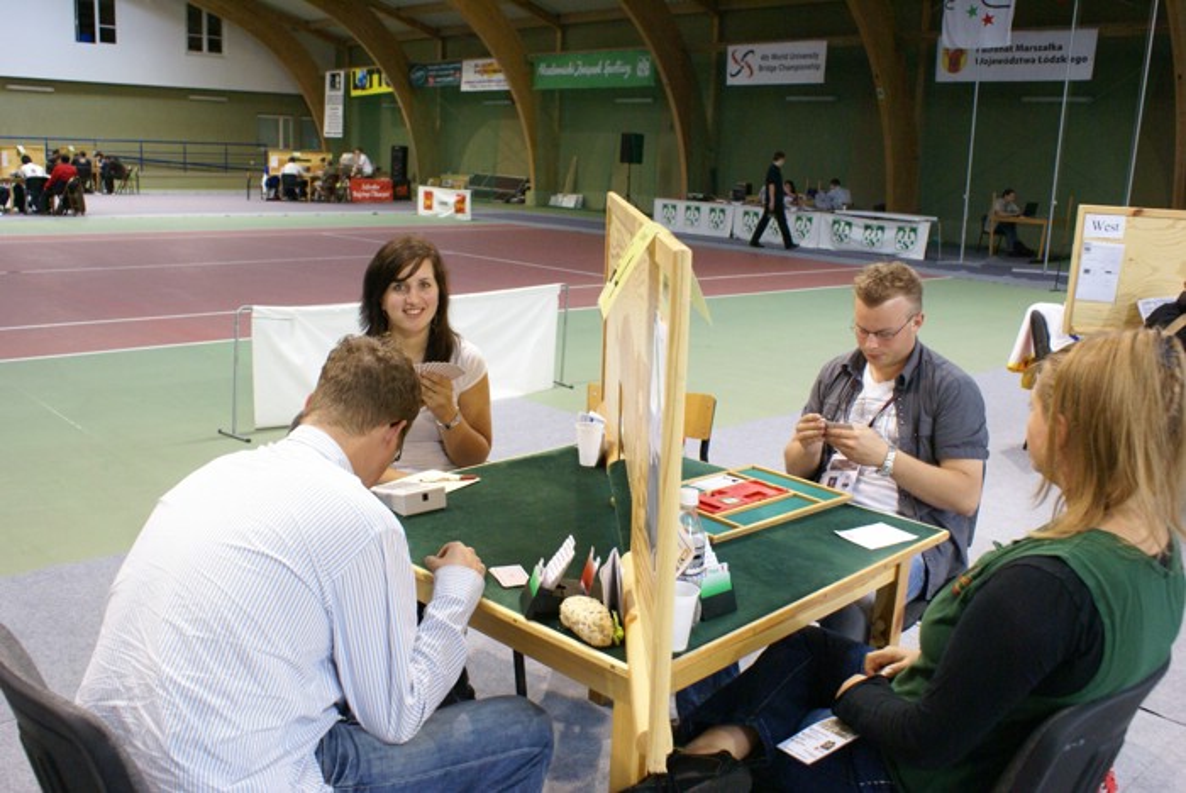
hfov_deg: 61.9
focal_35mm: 30
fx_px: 989
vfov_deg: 43.7
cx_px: 593
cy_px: 396
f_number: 5.6
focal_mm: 20
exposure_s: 1/30
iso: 800
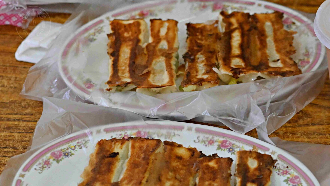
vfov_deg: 10.6
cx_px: 234
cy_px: 142
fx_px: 997
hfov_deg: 18.7
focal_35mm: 114
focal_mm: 50
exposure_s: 1/200
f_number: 3.2
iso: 1100
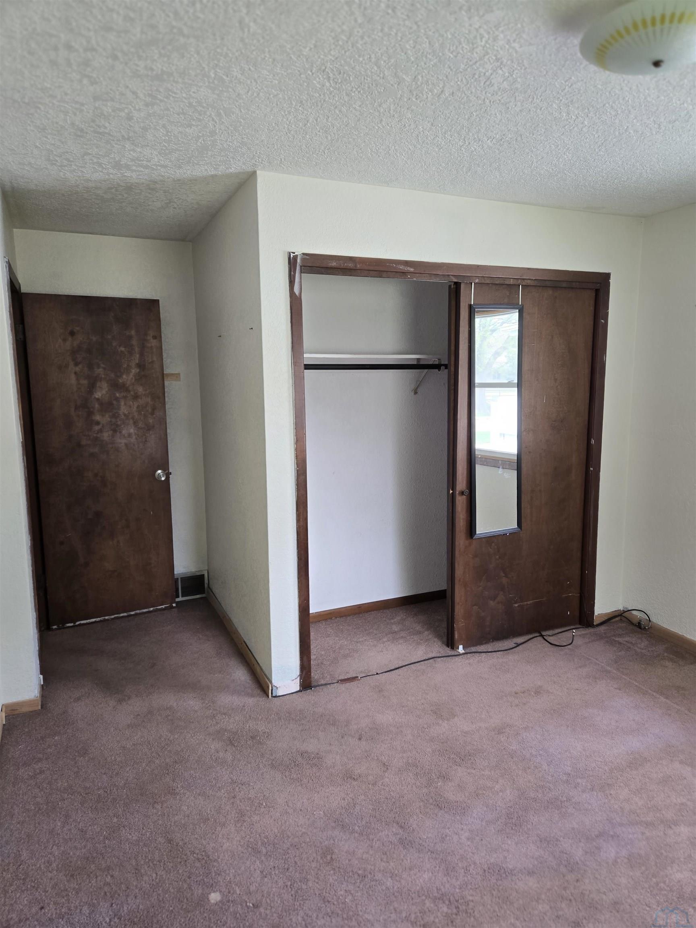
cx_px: 348
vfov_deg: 73.9
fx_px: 617
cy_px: 464
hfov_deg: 58.9
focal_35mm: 23
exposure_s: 1/120
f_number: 1.8
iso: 200
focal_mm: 5.4
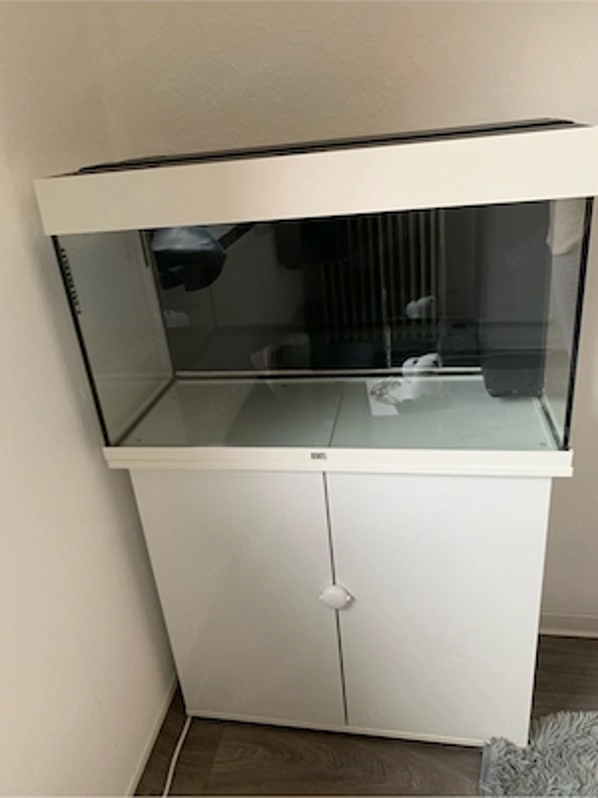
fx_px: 599
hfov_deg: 53.1
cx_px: 299
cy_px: 399
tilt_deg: -22.9
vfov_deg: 67.3
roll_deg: +5.6
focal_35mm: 26
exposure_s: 1/65
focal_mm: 4.25
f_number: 1.8
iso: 100
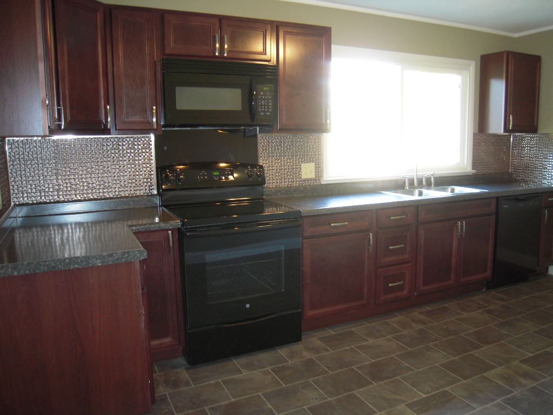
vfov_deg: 49.7
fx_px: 447
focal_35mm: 28
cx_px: 276
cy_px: 208
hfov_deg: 63.4
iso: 320
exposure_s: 1/15
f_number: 2.7
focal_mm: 5
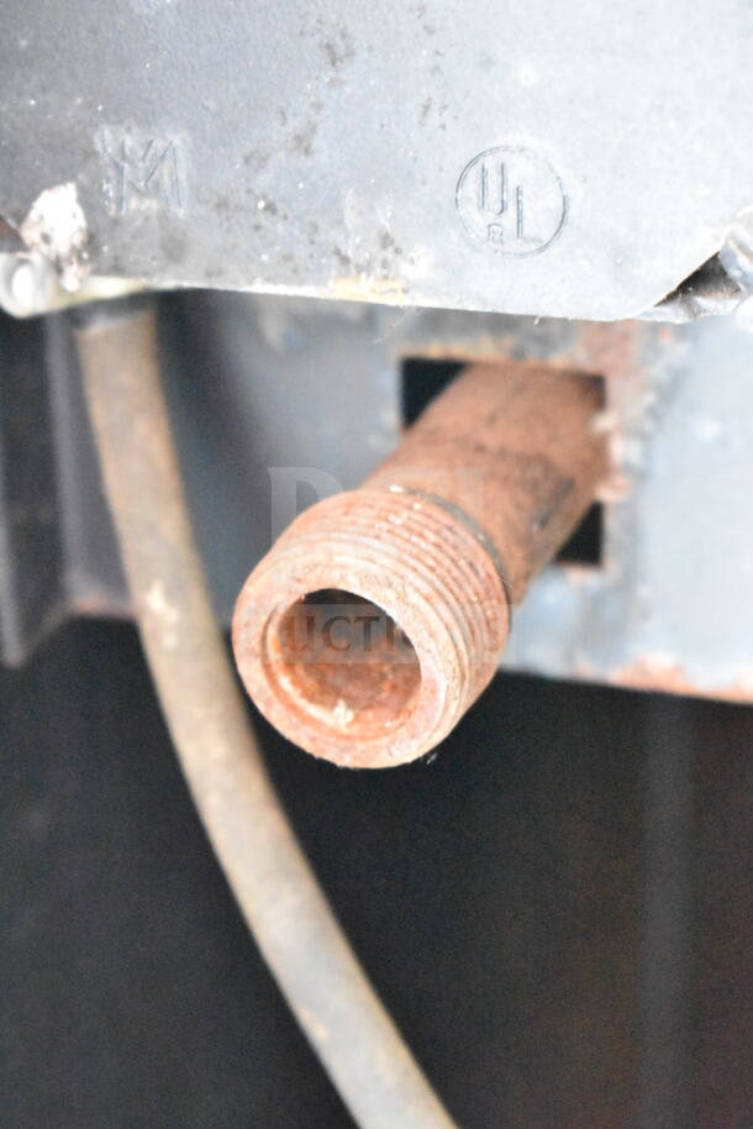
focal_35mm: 82
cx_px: 376
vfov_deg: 24.6
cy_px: 564
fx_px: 2586
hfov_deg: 16.6
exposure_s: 1/30
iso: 25600
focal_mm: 55
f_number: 5.6
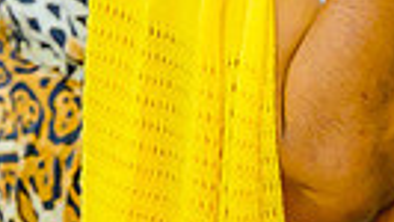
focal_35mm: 821
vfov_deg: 1.5
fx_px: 8582
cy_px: -379
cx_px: 121
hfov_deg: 2.6
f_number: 2.8
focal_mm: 155
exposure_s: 1/125
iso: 900
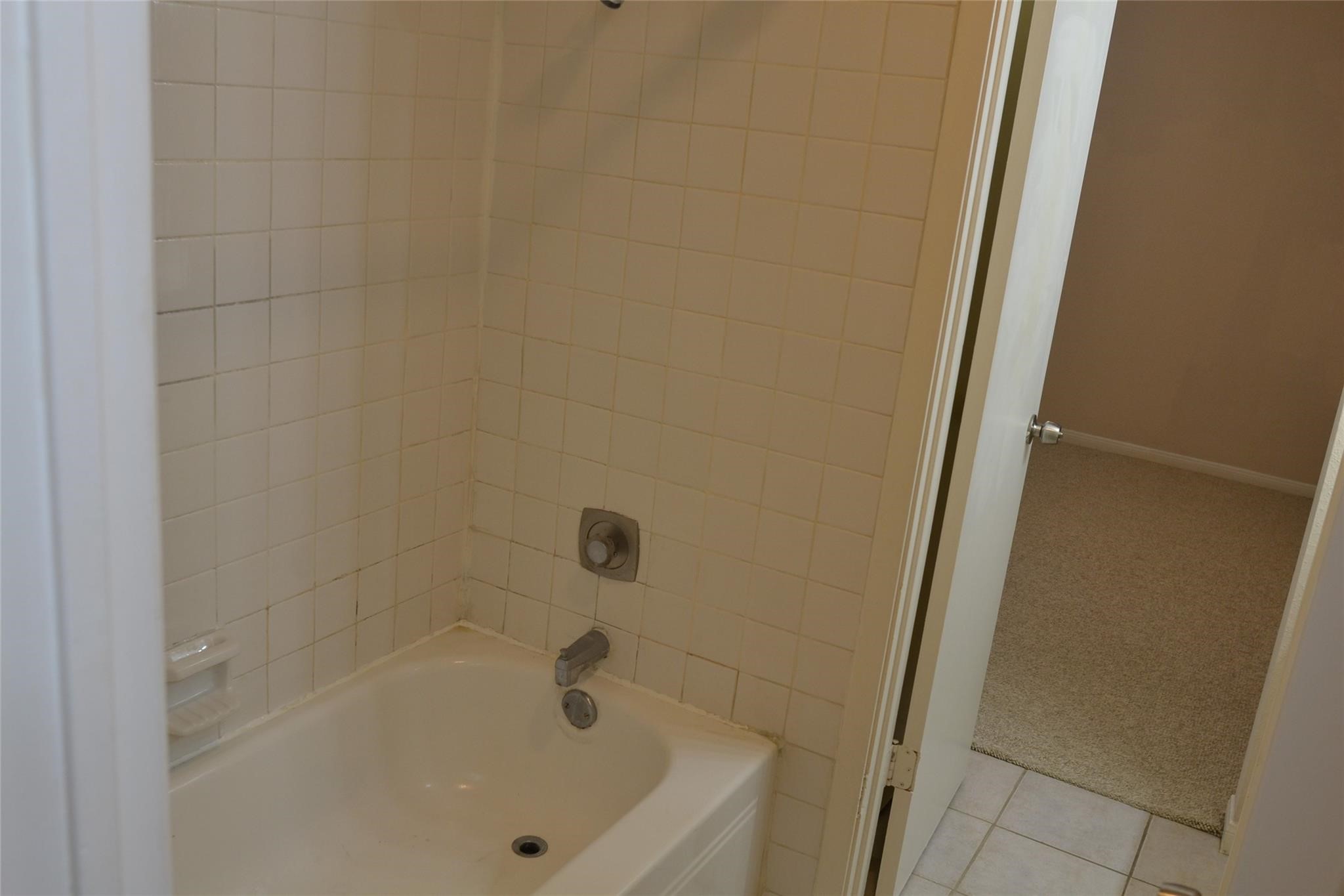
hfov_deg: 61.9
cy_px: 448
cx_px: 672
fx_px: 1120
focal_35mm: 30
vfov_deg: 43.6
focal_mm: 20
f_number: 4.5
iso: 400
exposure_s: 1/80
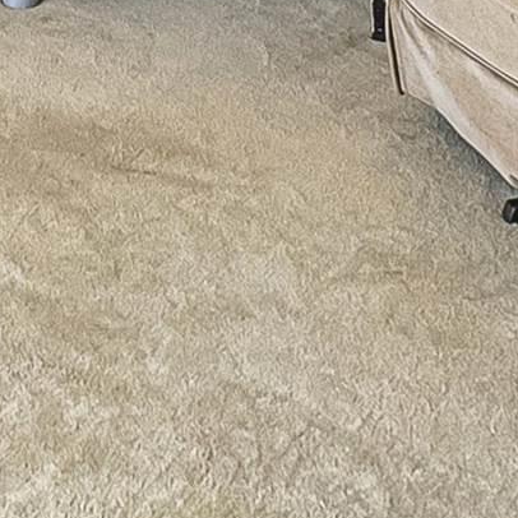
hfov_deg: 17.3
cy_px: -665
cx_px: -174
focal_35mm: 94
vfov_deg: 14.0
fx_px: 1589
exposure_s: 1/30
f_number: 7.1
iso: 1000
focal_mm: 14.6
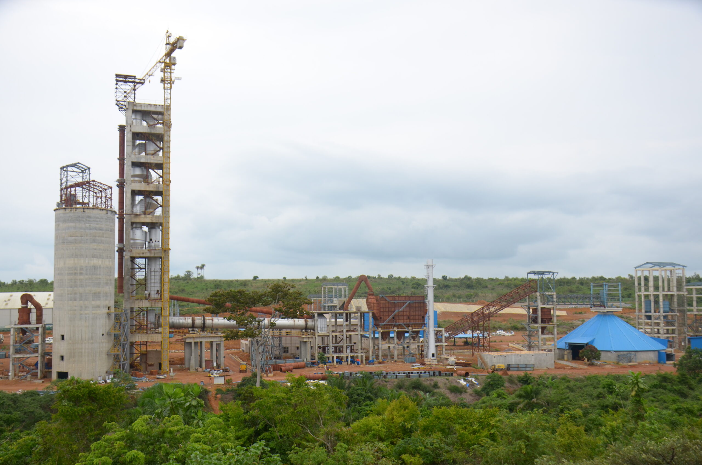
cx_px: 351
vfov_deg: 38.2
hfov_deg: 55.2
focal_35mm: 34
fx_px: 671
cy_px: 232
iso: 250
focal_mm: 23
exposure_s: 1/320
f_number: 5.6
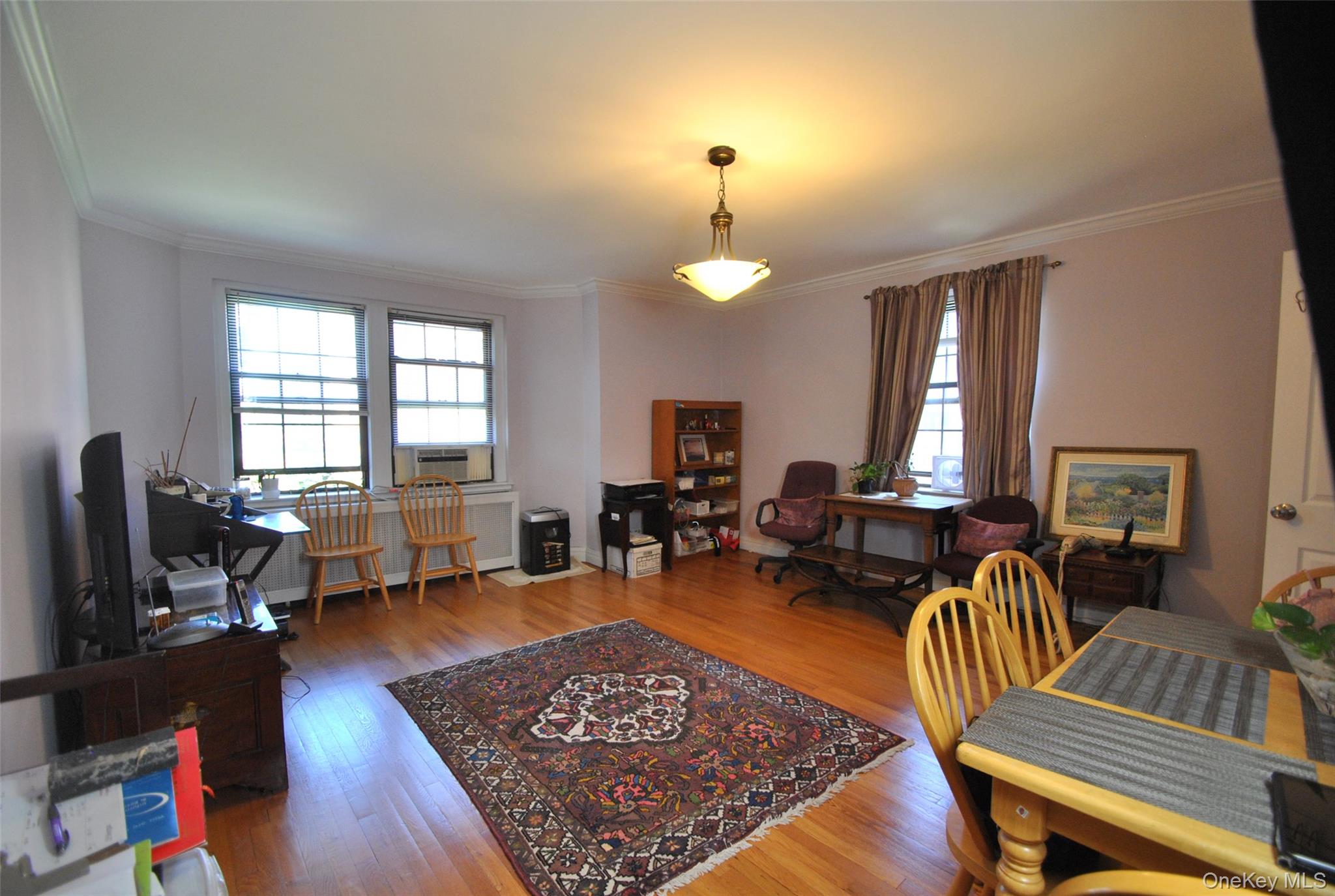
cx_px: 668
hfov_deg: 100.3
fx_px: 557
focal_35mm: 15
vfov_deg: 77.6
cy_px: 448
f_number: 4
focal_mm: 10
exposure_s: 1/50
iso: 400
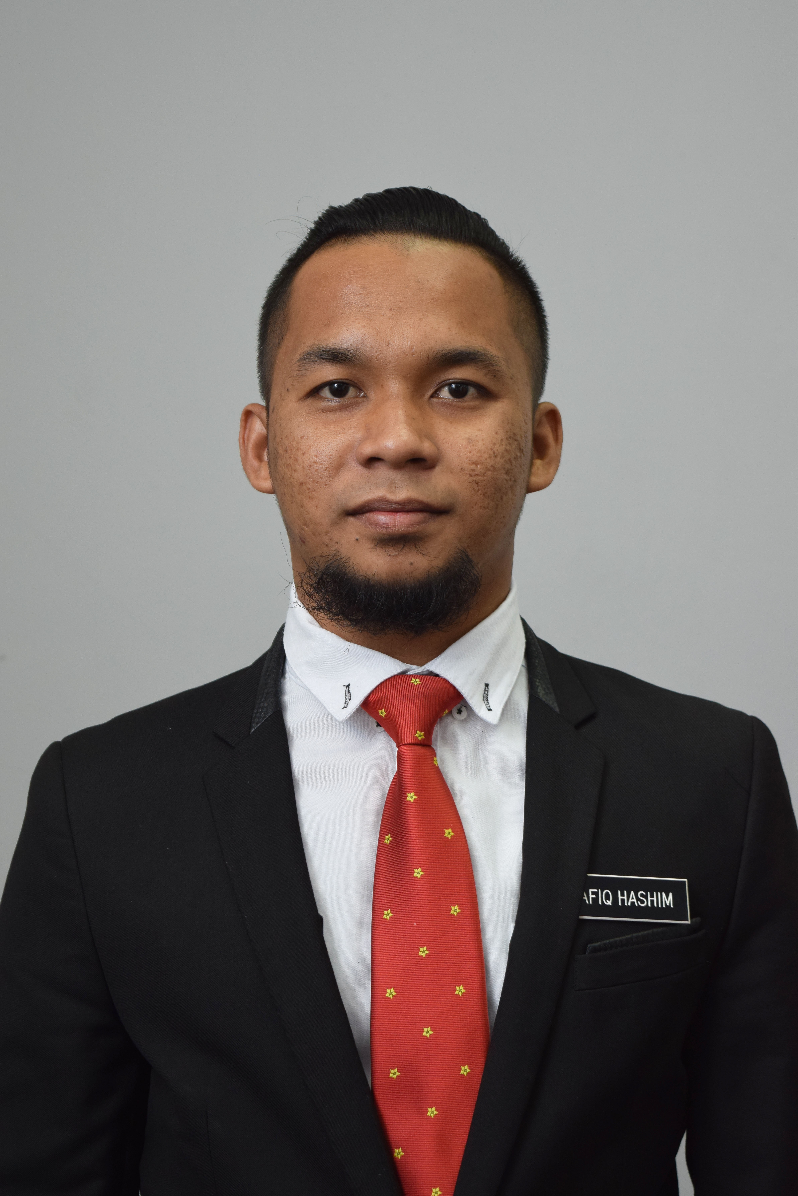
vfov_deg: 24.6
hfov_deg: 16.6
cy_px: 598
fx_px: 2743
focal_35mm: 82
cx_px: 399
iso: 640
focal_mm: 55
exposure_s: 1/50
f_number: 5.6
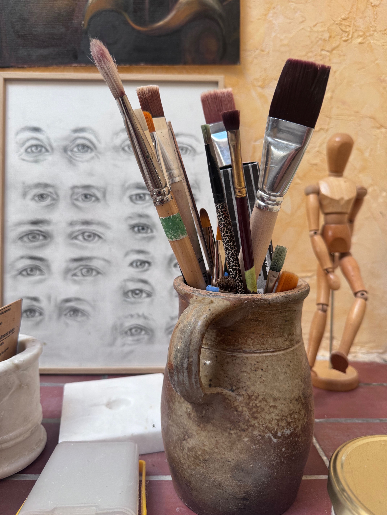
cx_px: 194
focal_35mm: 24
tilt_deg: -5.8
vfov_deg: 71.6
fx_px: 358
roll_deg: -0.7
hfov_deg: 56.8
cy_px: 258
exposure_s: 1/121
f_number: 1.78
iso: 125
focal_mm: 6.76
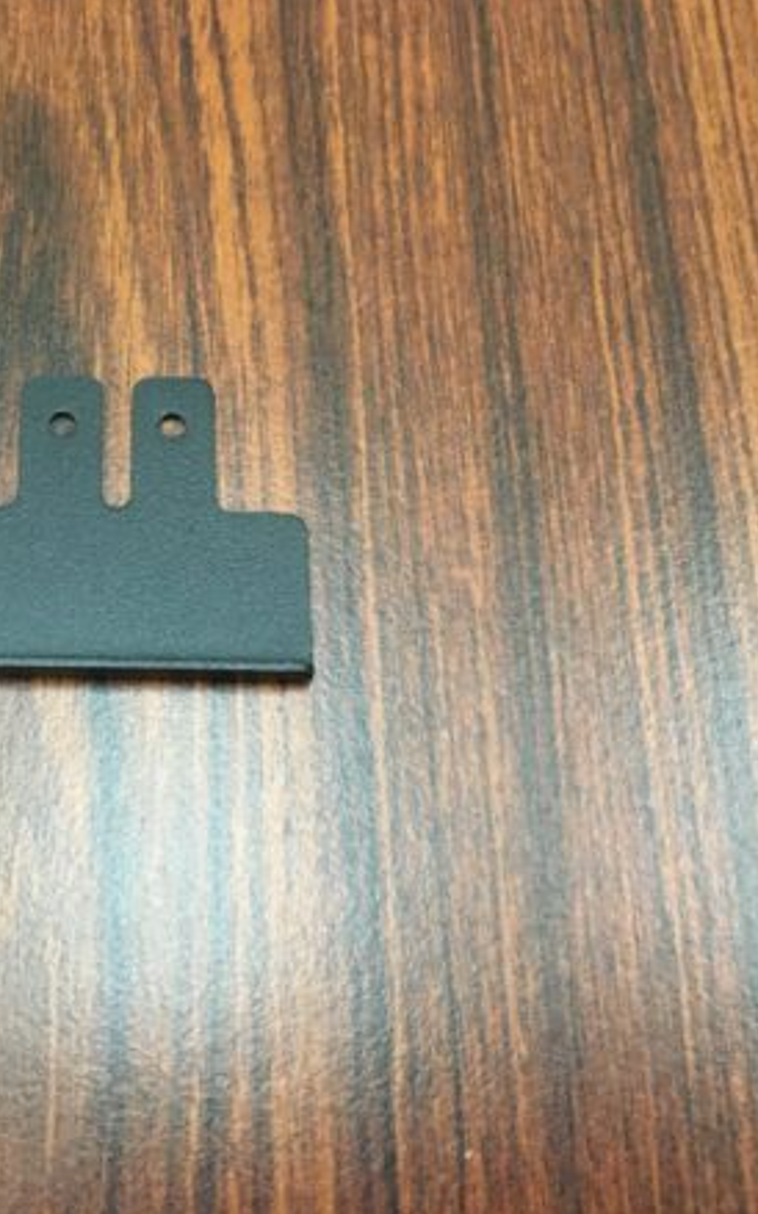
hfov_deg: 29.5
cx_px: 108
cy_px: 611
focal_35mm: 42
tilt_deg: -69.0
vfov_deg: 47.2
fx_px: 1390
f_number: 2.2
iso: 250
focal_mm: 4.15
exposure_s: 1/30
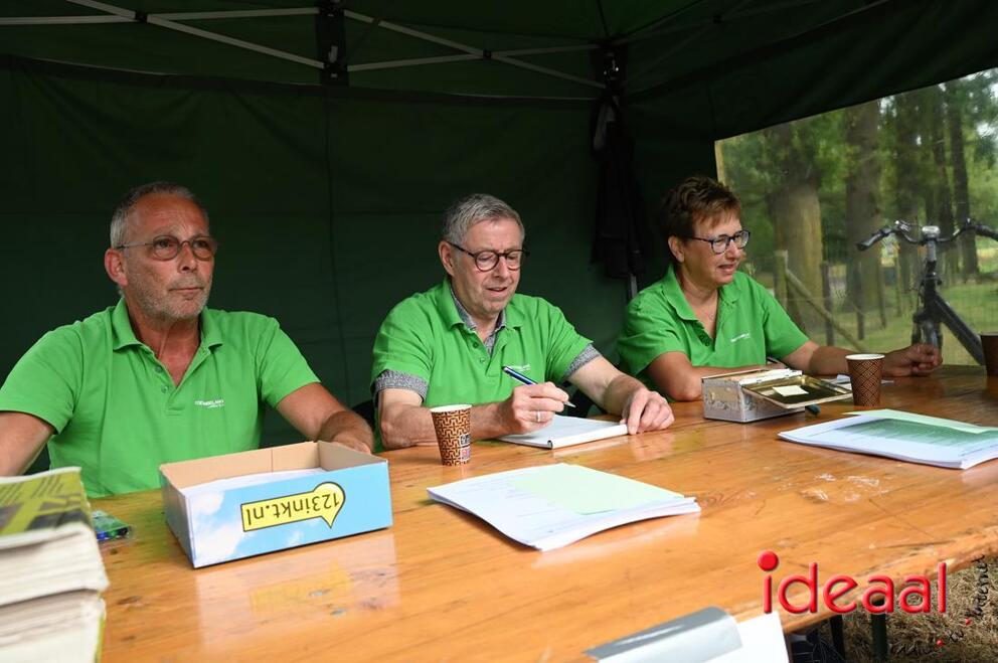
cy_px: 332
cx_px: 499
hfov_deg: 60.3
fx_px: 858
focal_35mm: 31
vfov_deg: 42.2
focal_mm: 31
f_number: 7.1
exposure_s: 1/200
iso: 640
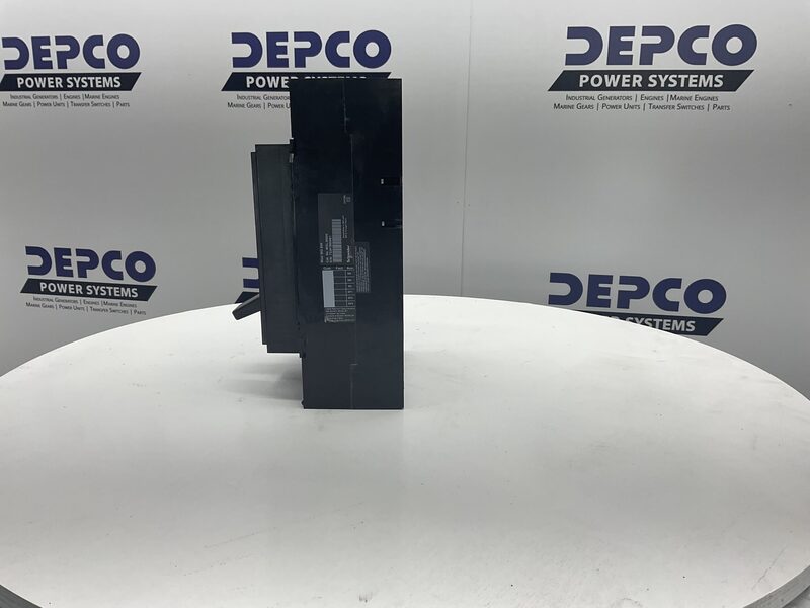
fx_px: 679
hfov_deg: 61.7
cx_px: 405
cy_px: 304
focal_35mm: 29
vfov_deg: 48.2
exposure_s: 1/208
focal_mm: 3
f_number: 1.8
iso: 16
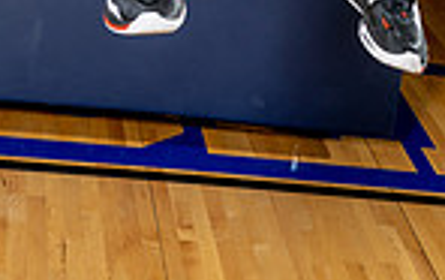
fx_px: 1615
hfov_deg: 15.6
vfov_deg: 8.9
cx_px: 331
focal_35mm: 133
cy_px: -391
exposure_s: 1/250
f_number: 5.6
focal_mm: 43
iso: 400
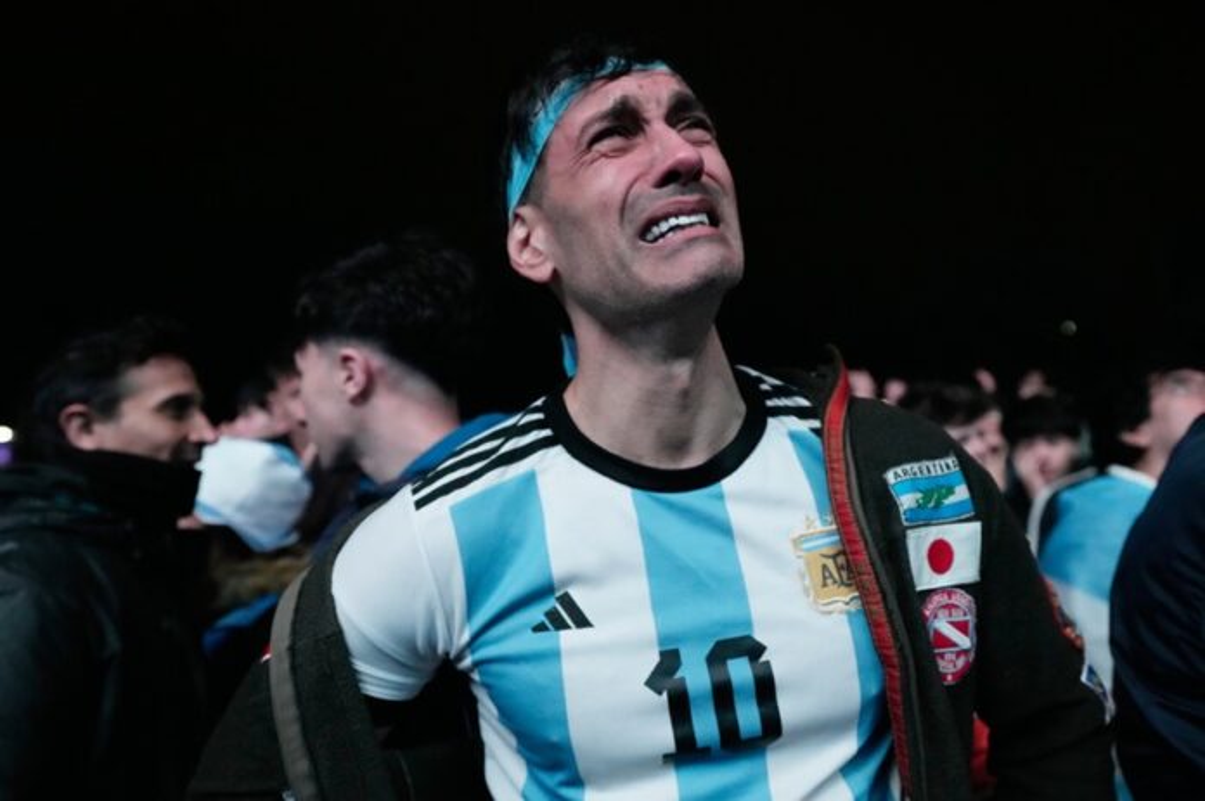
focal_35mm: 33
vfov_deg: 39.9
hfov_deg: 57.3
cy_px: 400
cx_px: 602
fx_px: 1104
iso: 6400
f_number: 3.5
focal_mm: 33
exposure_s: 1/640
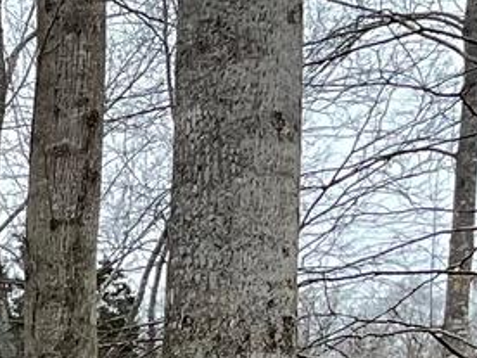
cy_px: 1119
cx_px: -747
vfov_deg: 6.8
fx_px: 2659
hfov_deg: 9.0
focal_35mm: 193
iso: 32
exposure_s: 1/175
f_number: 1.6
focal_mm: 4.2
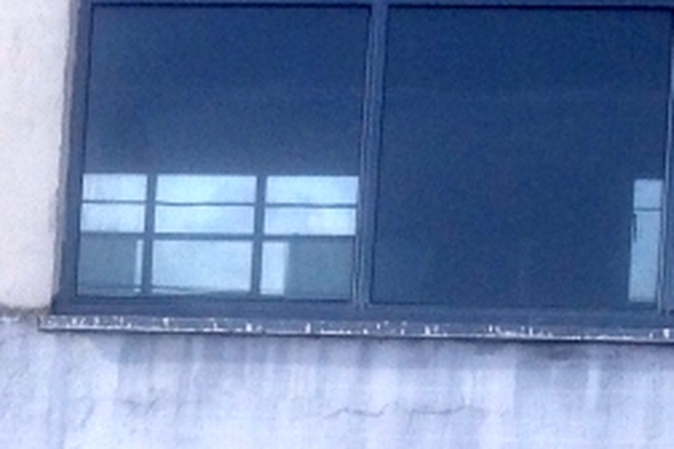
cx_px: -364
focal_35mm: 148
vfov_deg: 9.1
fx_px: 2771
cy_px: 595
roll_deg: -1.6
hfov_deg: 13.1
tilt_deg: -0.6
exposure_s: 1/1008
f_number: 2.4
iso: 50
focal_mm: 4.28
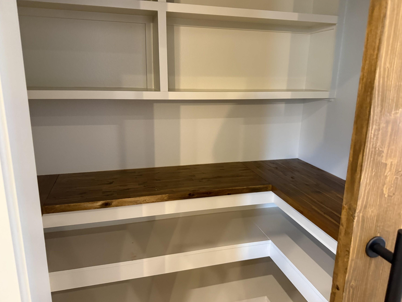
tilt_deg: -12.4
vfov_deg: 54.9
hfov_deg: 69.4
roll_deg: +0.9
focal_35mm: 25
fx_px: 290
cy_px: 150
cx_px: 204
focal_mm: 6.76
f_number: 1.78
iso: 500
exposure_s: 1/60
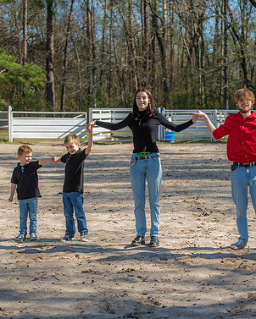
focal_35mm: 101
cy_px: 160
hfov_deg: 15.2
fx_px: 956
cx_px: 207
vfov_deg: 19.0
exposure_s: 1/250
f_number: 4
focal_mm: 70
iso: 50
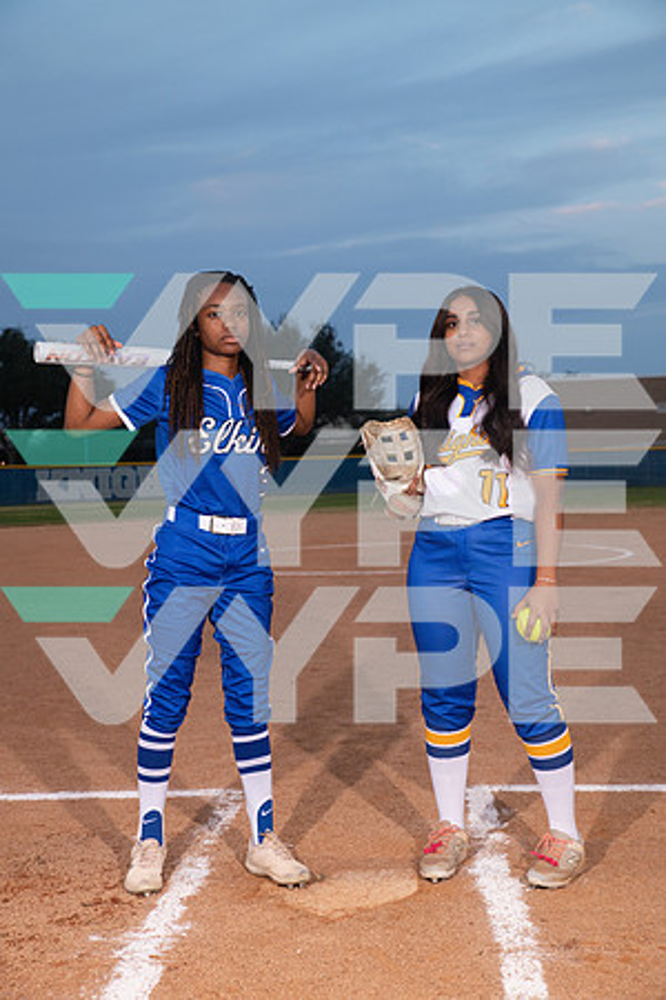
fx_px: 1443
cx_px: 333
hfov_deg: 26.0
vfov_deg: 38.2
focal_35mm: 52
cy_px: 500
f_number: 6.3
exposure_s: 1/320
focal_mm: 52
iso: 400
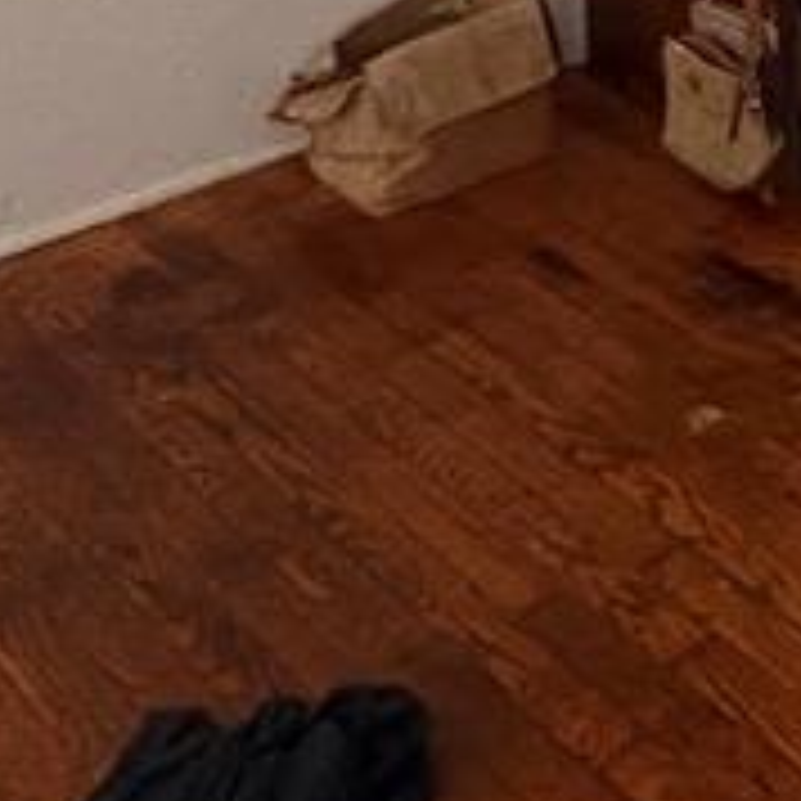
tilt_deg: -7.8
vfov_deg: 20.5
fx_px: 1859
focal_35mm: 71
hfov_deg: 19.8
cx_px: 1318
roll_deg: -2.1
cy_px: -428
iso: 800
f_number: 2.2
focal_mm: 2.22
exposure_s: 1/60
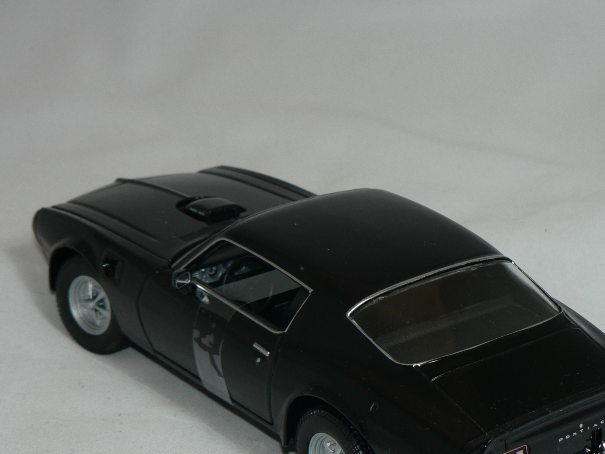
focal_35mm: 95
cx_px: 351
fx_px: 1660
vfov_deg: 15.5
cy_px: 326
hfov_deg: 20.6
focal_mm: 10.2
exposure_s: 1/60
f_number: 3.2
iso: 80
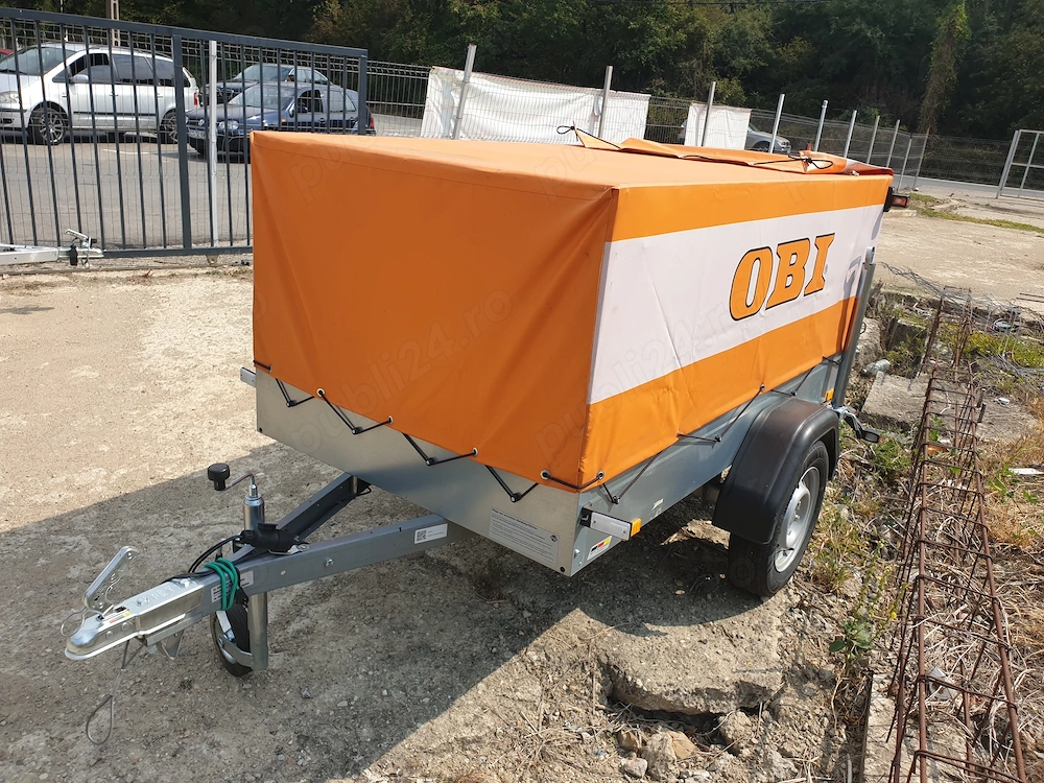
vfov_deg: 53.1
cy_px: 392
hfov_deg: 67.3
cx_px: 522
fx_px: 784
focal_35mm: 26
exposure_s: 1/1458
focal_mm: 4.3
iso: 50
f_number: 2.4
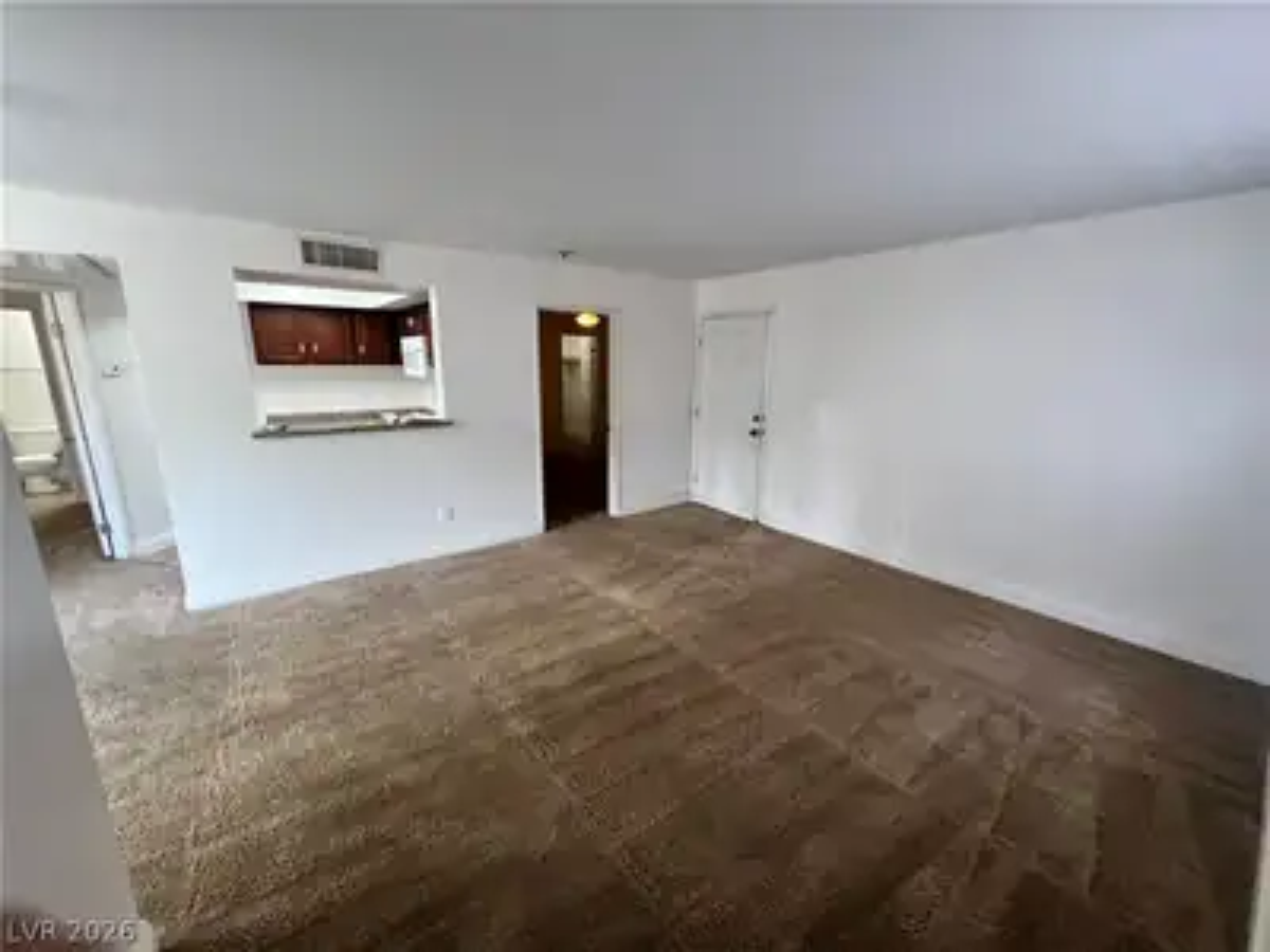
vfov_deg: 89.9
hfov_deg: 106.2
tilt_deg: -12.5
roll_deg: -0.6
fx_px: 477
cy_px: 476
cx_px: 635
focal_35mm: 13
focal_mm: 1.57
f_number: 1.8
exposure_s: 1/120
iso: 250
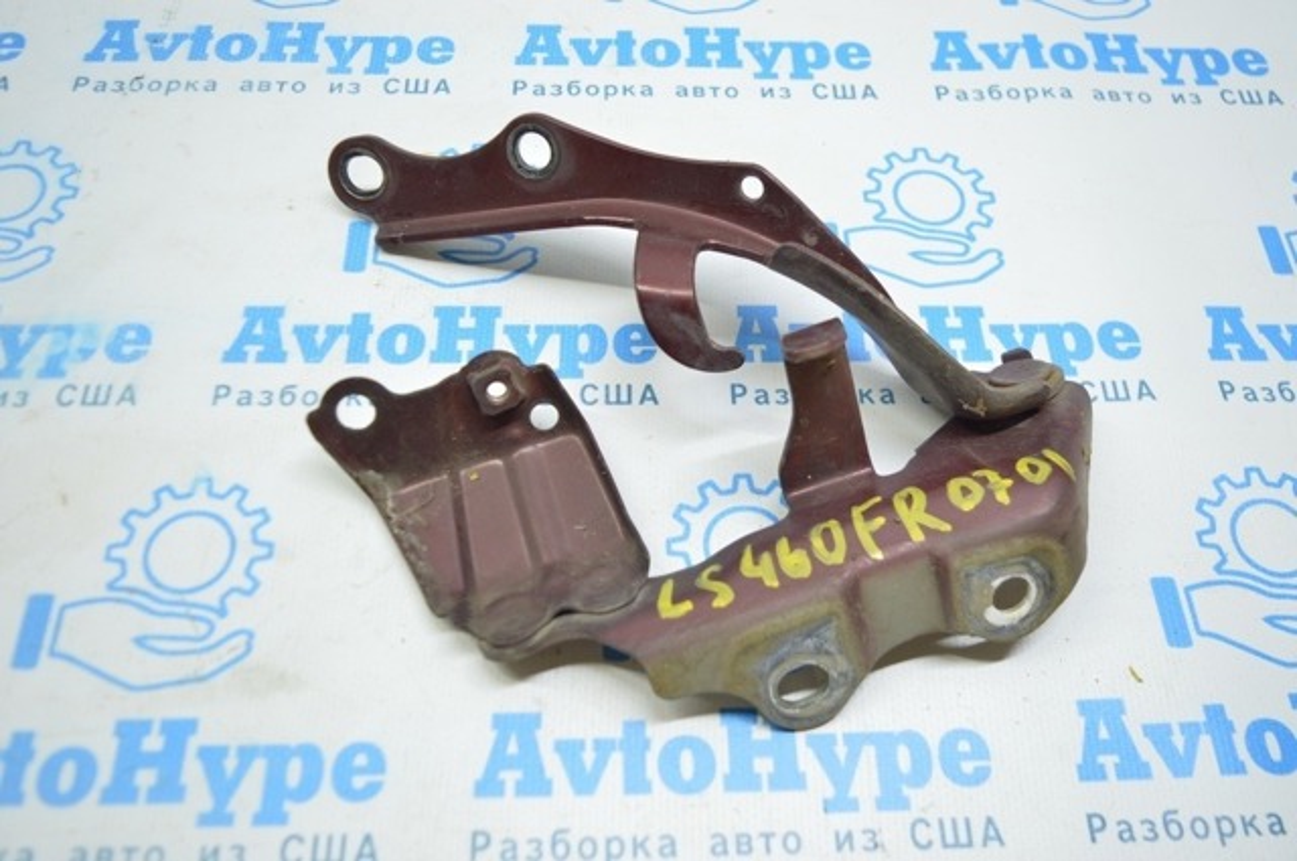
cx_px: 648
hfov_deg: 62.0
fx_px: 1079
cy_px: 430
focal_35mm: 30
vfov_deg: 43.5
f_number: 3.8
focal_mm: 20
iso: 400
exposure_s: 1/50
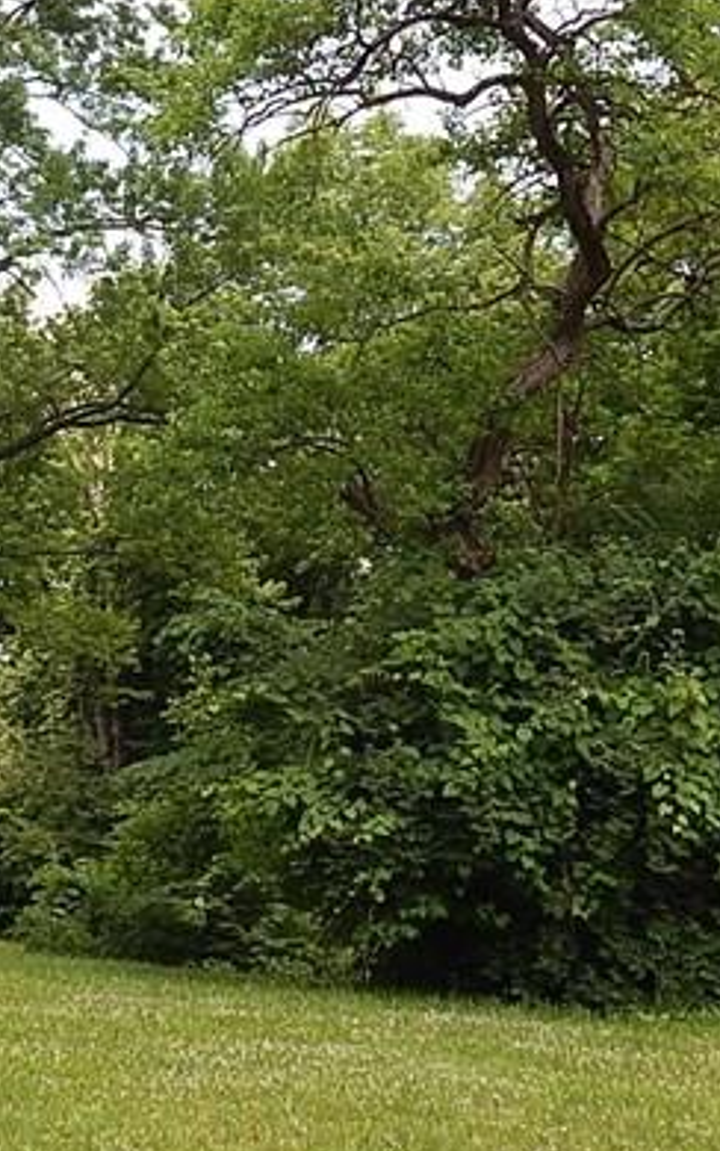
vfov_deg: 32.0
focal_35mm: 64
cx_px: 212
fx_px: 2008
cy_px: 531
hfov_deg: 20.2
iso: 125
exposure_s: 1/500
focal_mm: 4
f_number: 3
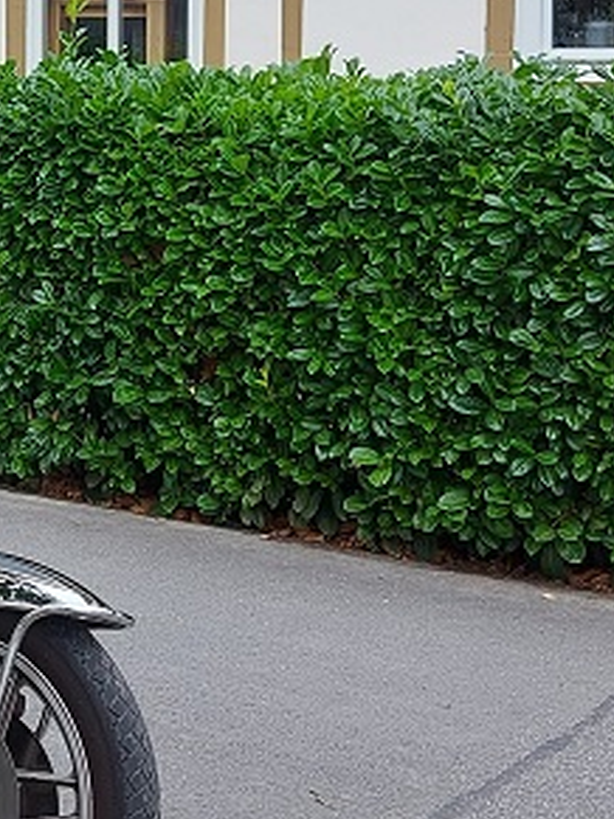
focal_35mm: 84
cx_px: -152
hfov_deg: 16.7
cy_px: 114
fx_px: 1988
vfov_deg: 22.8
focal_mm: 5.23
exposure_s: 1/423
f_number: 1.8
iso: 32
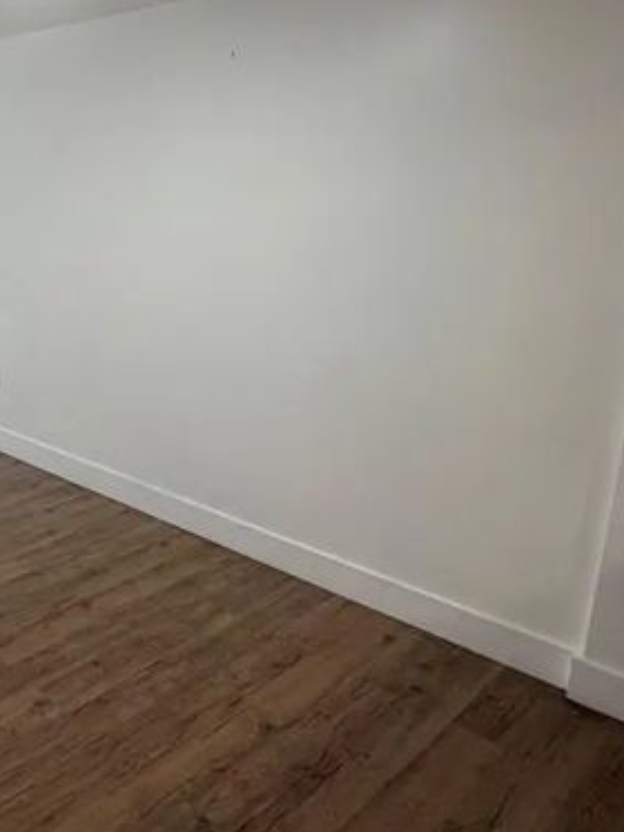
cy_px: 329
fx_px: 769
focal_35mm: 32
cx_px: -74
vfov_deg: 56.3
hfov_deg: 36.8
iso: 200
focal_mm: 2.22
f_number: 2.2
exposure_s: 1/120
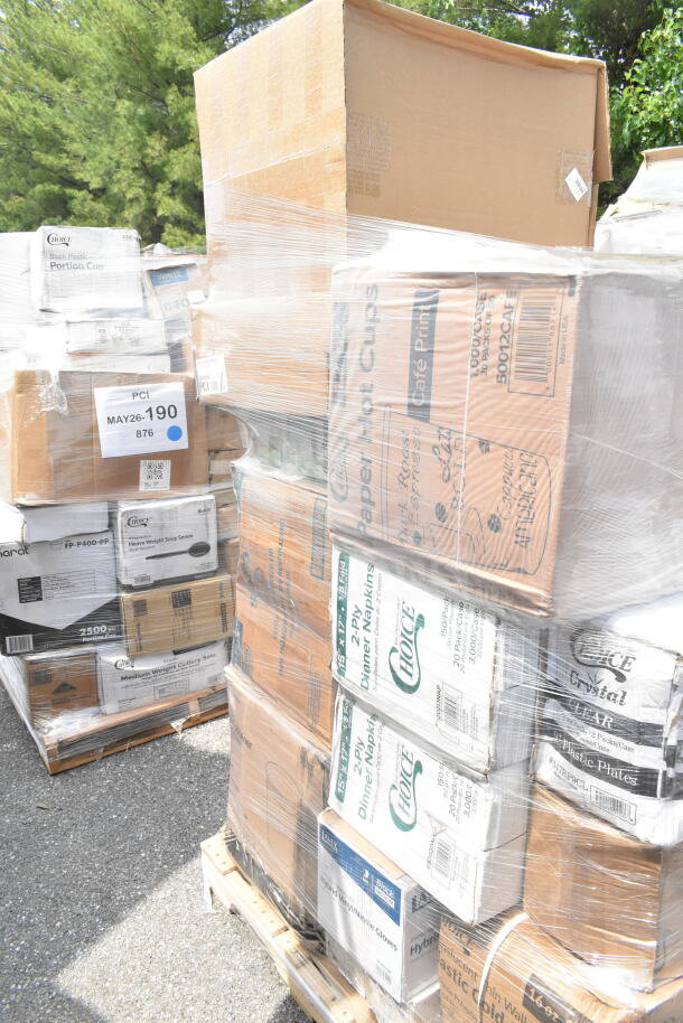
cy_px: 512
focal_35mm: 27
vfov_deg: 67.4
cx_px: 342
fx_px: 768
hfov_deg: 48.0
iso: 1600
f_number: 13
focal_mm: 18
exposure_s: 1/640
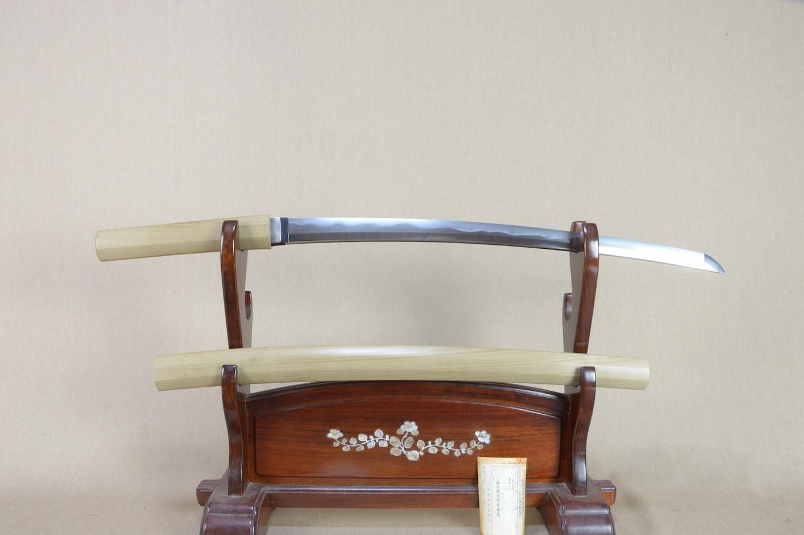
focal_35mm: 30
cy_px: 268
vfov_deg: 43.5
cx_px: 402
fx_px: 669
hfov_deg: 62.0
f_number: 11
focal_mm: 20
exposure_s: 1/1.6
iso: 400
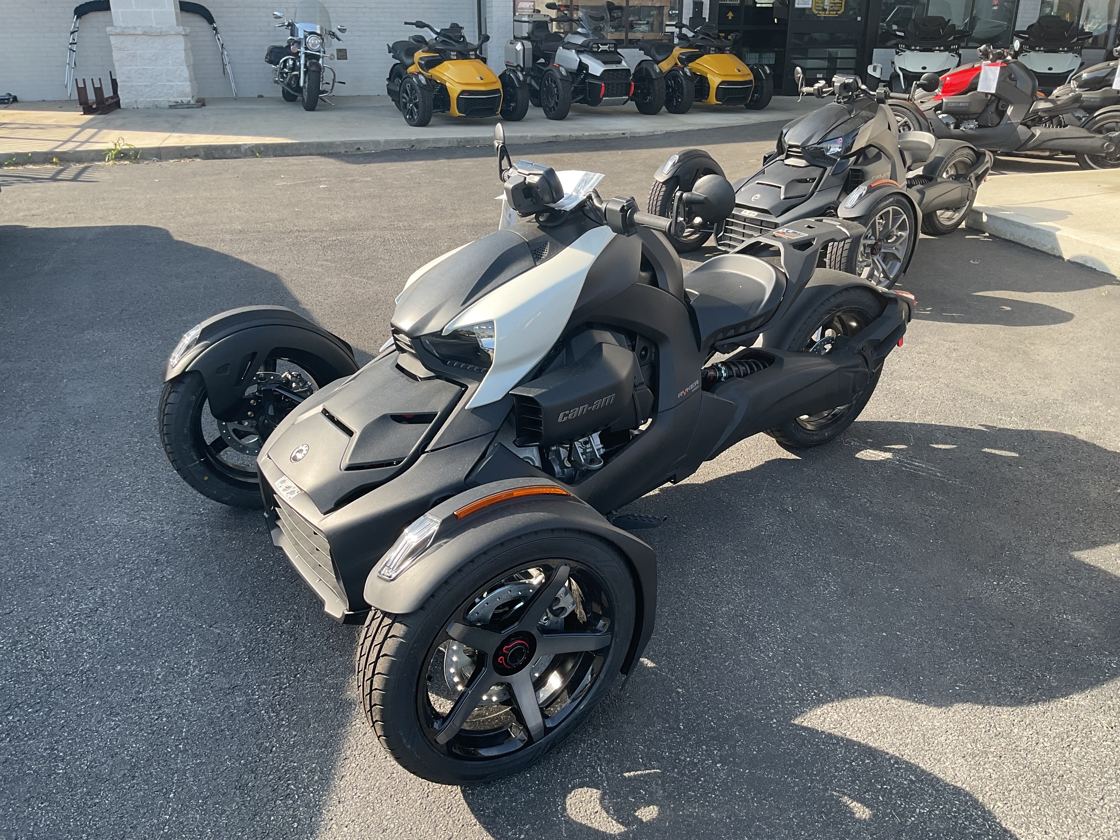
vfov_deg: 48.2
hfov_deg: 61.7
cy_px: 420
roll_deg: +0.0
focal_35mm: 29
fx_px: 938
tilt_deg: -22.1
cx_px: 560
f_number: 1.8
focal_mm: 3
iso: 16
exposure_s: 1/314
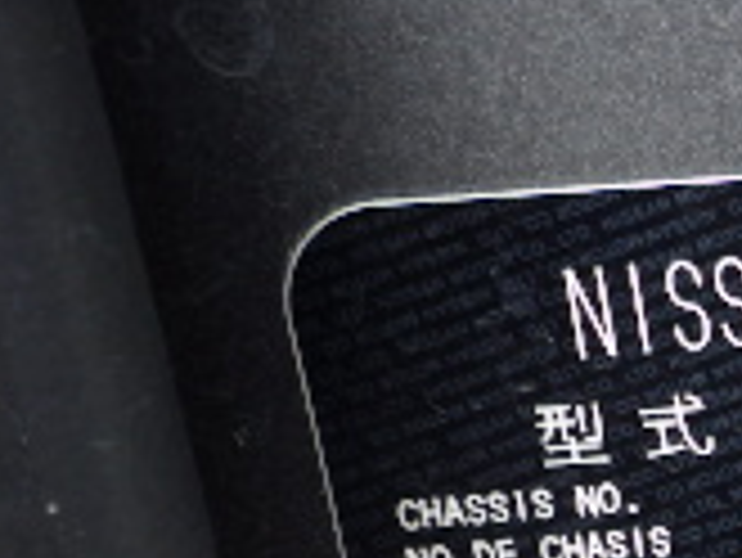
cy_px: 670
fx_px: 2081
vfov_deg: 14.8
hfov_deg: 16.9
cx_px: 1309
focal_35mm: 97
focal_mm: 4.5
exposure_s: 1/160
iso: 125
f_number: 2.8
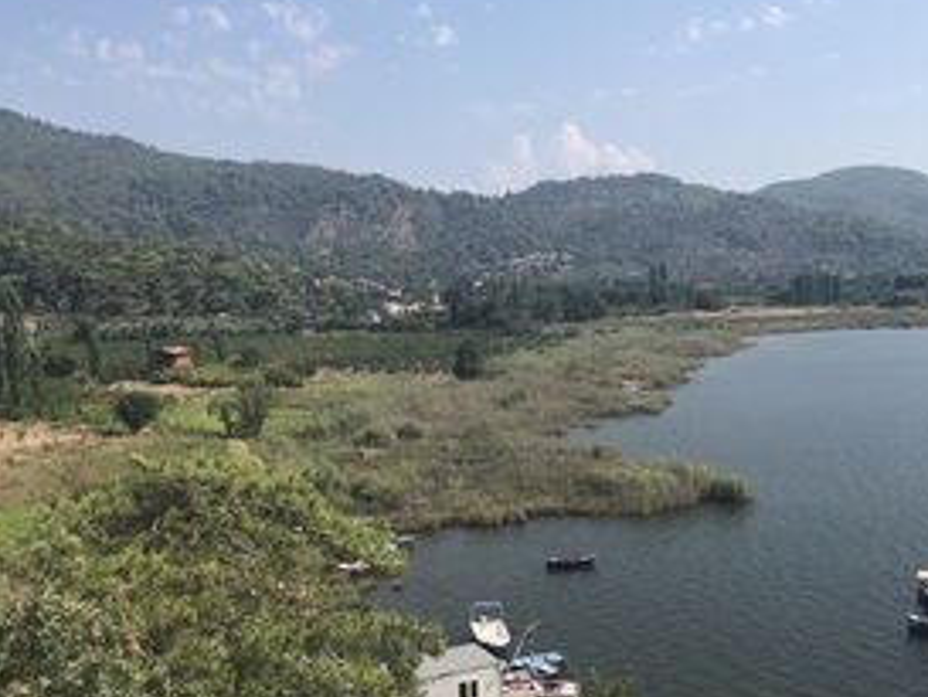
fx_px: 1100
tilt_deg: -5.5
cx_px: 540
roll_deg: +1.7
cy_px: 405
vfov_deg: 35.1
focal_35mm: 41
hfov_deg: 45.6
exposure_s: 1/2288
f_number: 1.8
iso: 20
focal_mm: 3.99
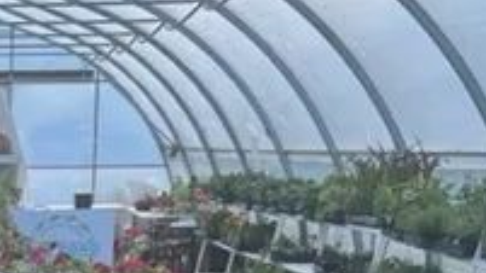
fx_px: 1160
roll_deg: +0.4
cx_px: -80
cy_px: 382
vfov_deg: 12.9
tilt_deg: -13.8
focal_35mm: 90
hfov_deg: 22.1
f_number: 1.5
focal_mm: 5.7
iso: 50
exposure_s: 1/1058
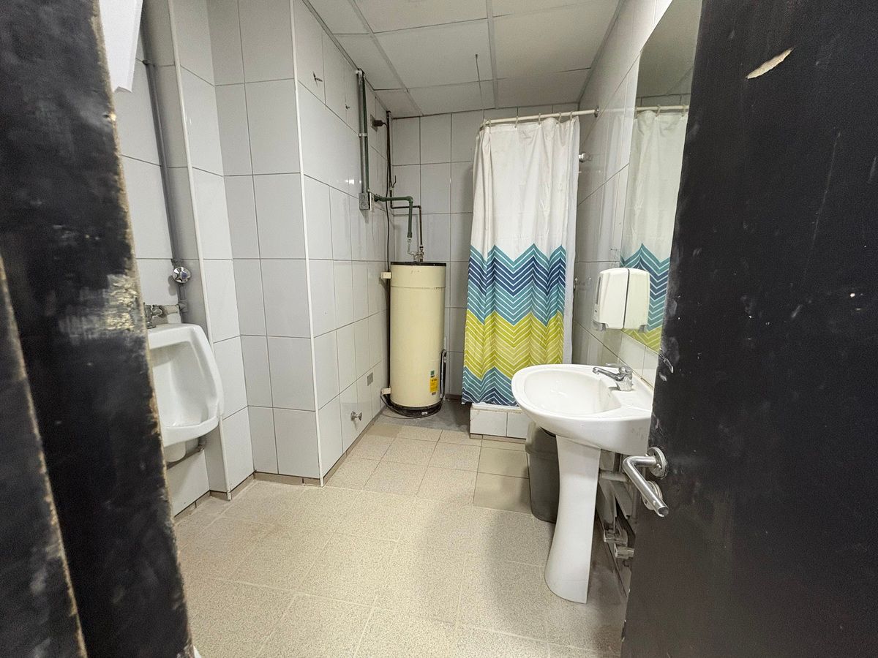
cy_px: 329
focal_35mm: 14
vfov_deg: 85.7
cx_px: 439
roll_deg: +0.1
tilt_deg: -11.2
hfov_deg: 102.1
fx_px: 355
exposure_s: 1/50
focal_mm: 2.22
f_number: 2.2
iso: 320
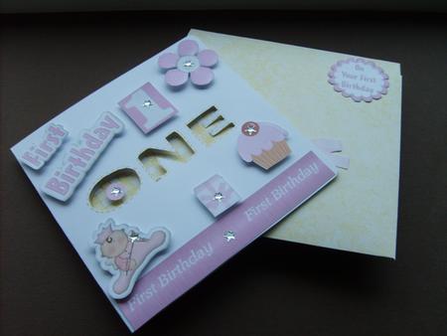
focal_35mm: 35
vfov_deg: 40.7
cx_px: 224
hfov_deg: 52.6
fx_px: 452
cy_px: 168
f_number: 2.8
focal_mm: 5.8
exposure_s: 1/30
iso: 56
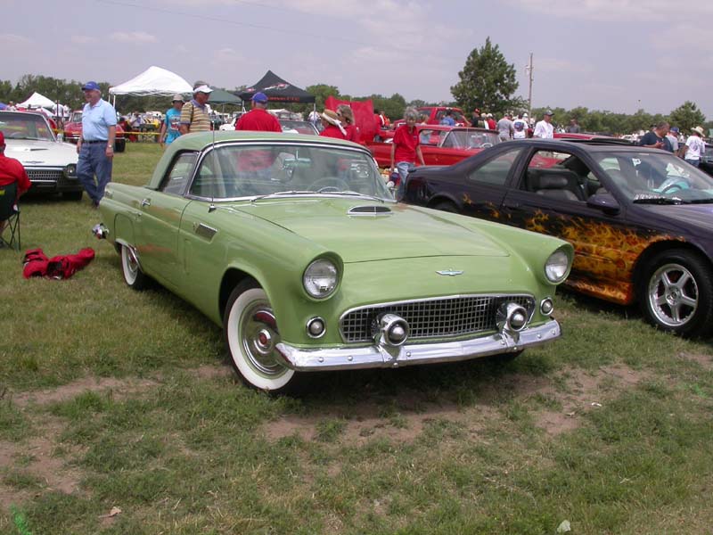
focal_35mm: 38
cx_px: 356
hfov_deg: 49.0
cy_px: 268
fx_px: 783
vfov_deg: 37.7
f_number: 7.5
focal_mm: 7.85
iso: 100
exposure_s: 1/377
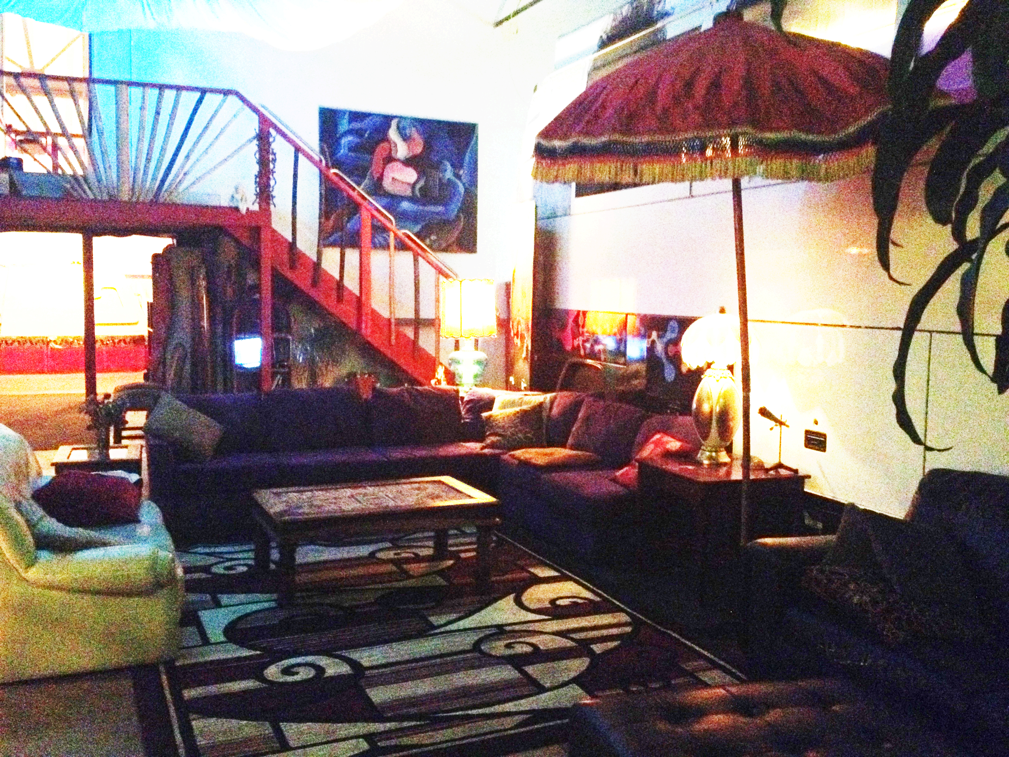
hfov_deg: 52.6
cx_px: 504
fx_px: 1020
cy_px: 378
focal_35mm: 35
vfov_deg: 40.7
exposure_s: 1/15
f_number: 2.4
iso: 800
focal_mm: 4.28
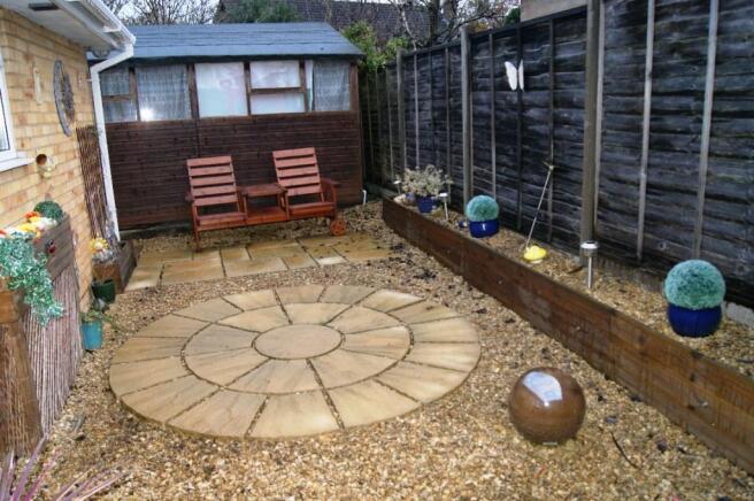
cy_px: 250
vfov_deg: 47.8
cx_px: 377
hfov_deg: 67.4
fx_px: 565
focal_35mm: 27
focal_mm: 18
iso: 400
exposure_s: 1/60
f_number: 5.6
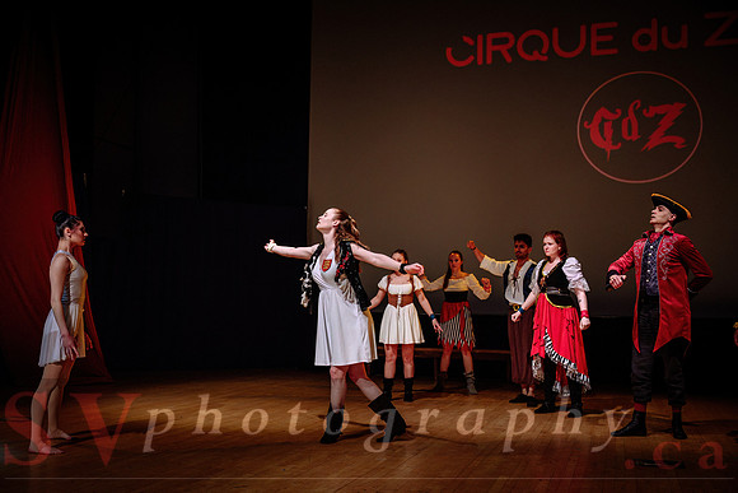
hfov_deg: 47.3
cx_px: 318
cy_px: 264
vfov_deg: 32.7
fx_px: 840
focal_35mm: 41
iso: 1600
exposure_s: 1/320
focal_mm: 36
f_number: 2.8
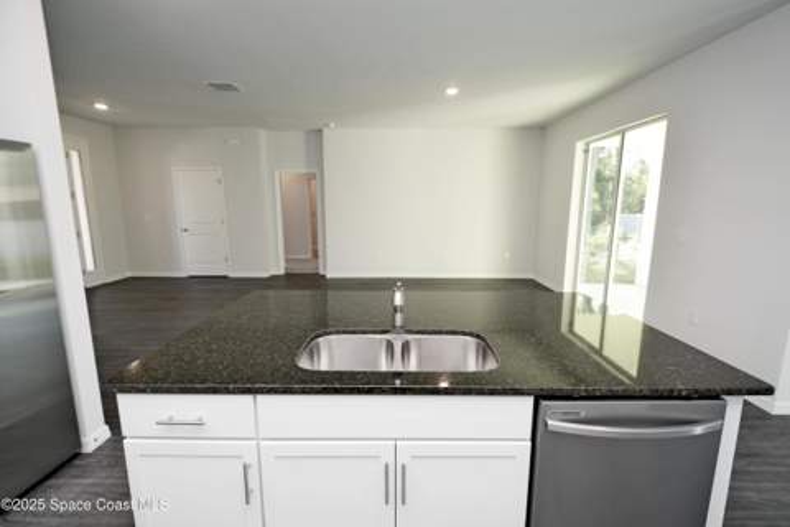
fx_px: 329
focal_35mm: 15
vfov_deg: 77.3
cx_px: 395
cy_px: 264
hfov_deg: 100.4
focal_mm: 10
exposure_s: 1/60
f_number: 4
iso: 220
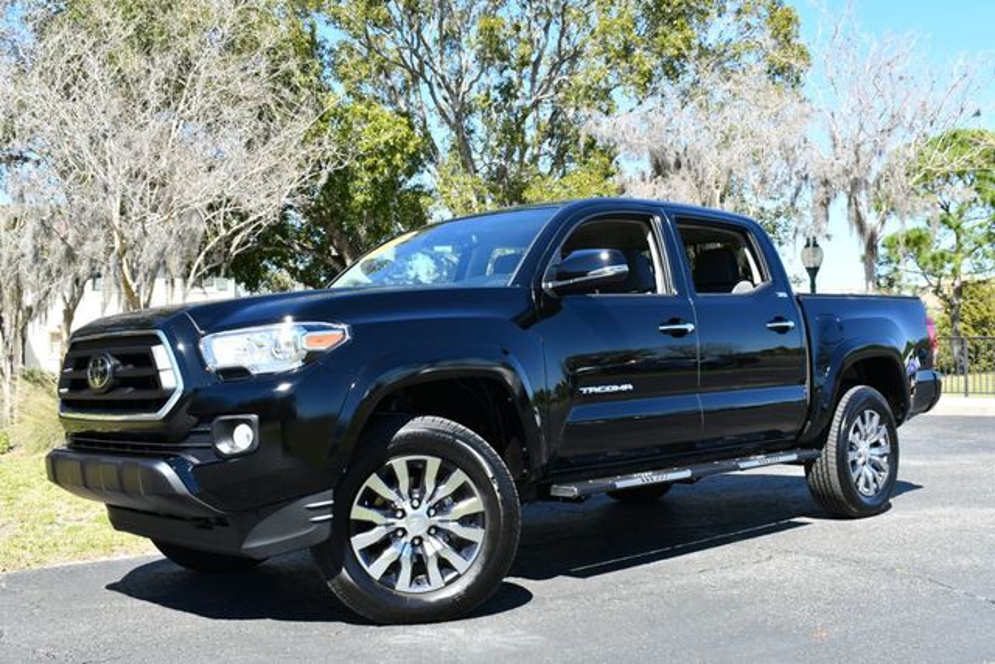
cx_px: 498
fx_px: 1106
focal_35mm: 40
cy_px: 332
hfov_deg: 48.4
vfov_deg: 33.4
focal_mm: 20
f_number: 7.1
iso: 200
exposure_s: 1/250
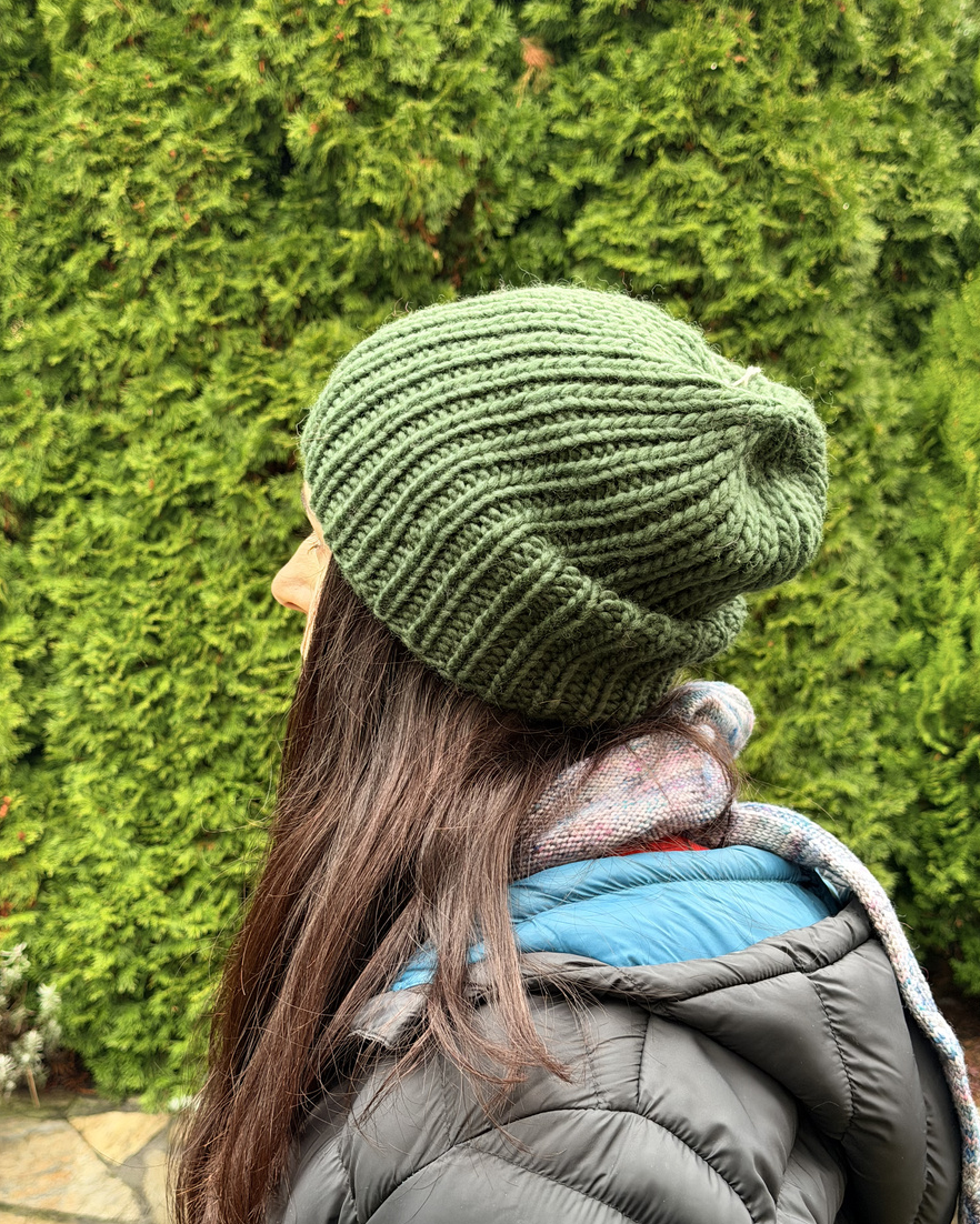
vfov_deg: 36.6
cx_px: 497
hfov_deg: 29.7
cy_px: 661
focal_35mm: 51
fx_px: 1849
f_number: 1.78
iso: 100
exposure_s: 1/70
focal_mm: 6.76
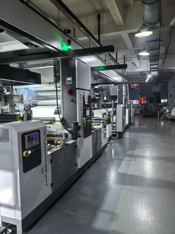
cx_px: 88
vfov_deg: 65.3
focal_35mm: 27
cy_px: 117
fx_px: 182
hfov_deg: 51.4
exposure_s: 1/100
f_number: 2
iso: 160
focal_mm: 5.75
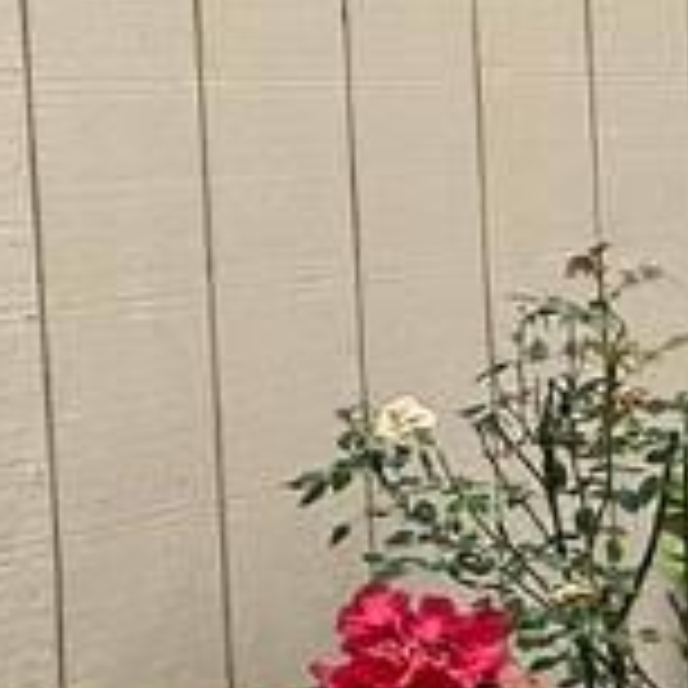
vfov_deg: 14.3
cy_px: 115
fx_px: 2721
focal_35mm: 121
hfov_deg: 9.2
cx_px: 2410
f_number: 2.2
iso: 40
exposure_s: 1/213
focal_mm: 2.22
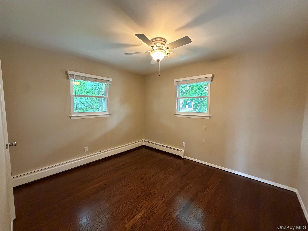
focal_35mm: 14
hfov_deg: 102.1
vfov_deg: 85.7
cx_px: 154
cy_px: 116
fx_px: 125
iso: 800
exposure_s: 1/60
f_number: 2.2
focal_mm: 2.22
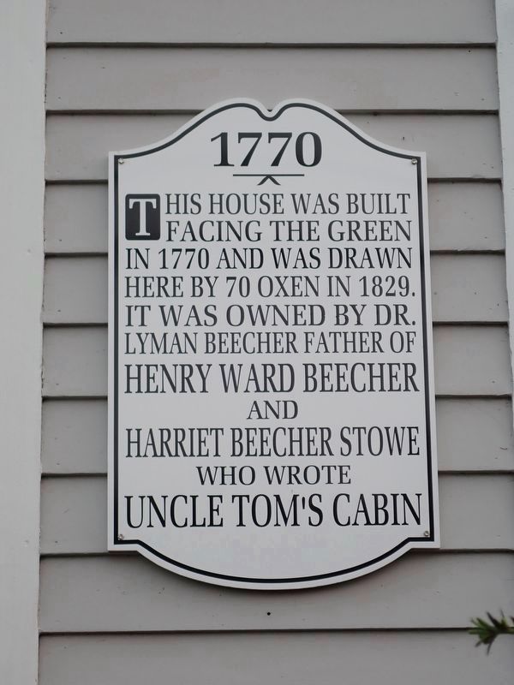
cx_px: 257
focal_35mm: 100
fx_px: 1980
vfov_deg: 19.6
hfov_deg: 14.8
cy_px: 342
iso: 100
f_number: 4.9
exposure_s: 1/125
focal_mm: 18
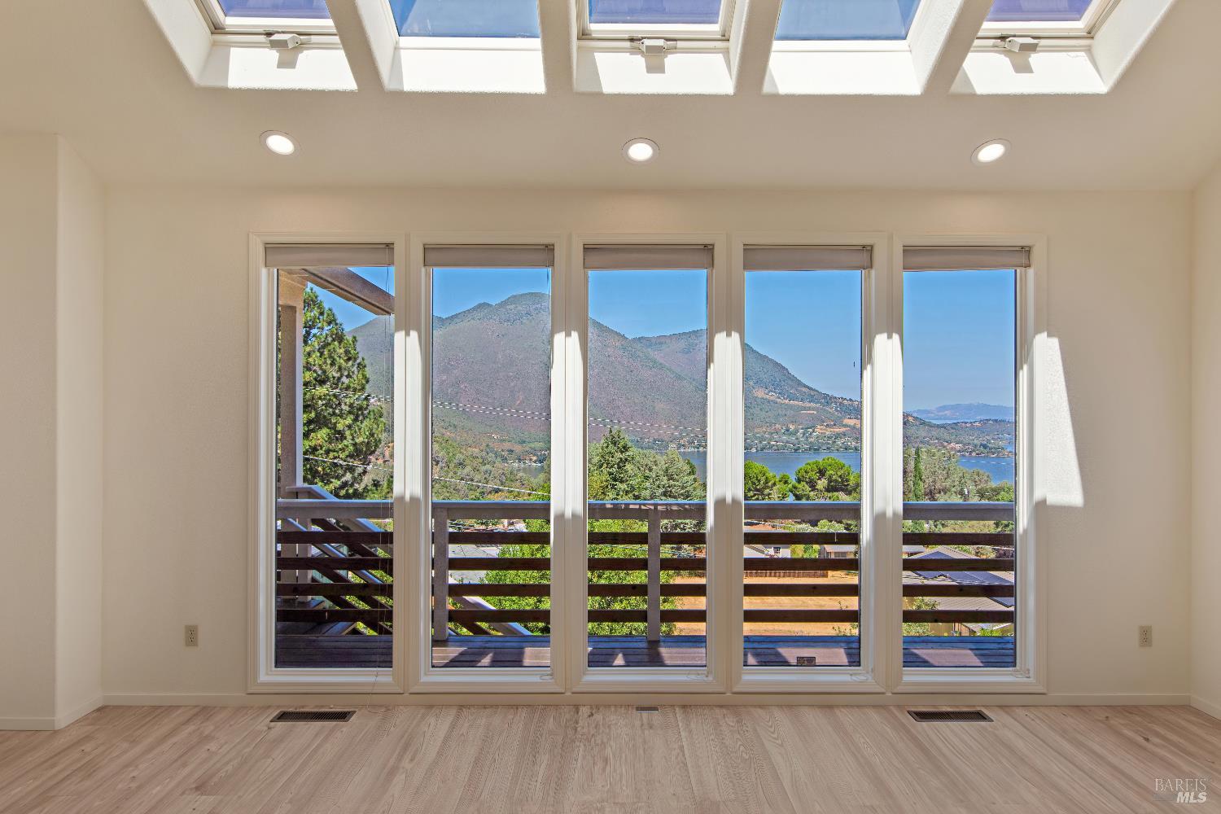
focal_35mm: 21
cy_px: 407
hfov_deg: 81.2
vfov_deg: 59.5
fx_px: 712
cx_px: 610
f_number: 7.1
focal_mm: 14
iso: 100
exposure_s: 1/200
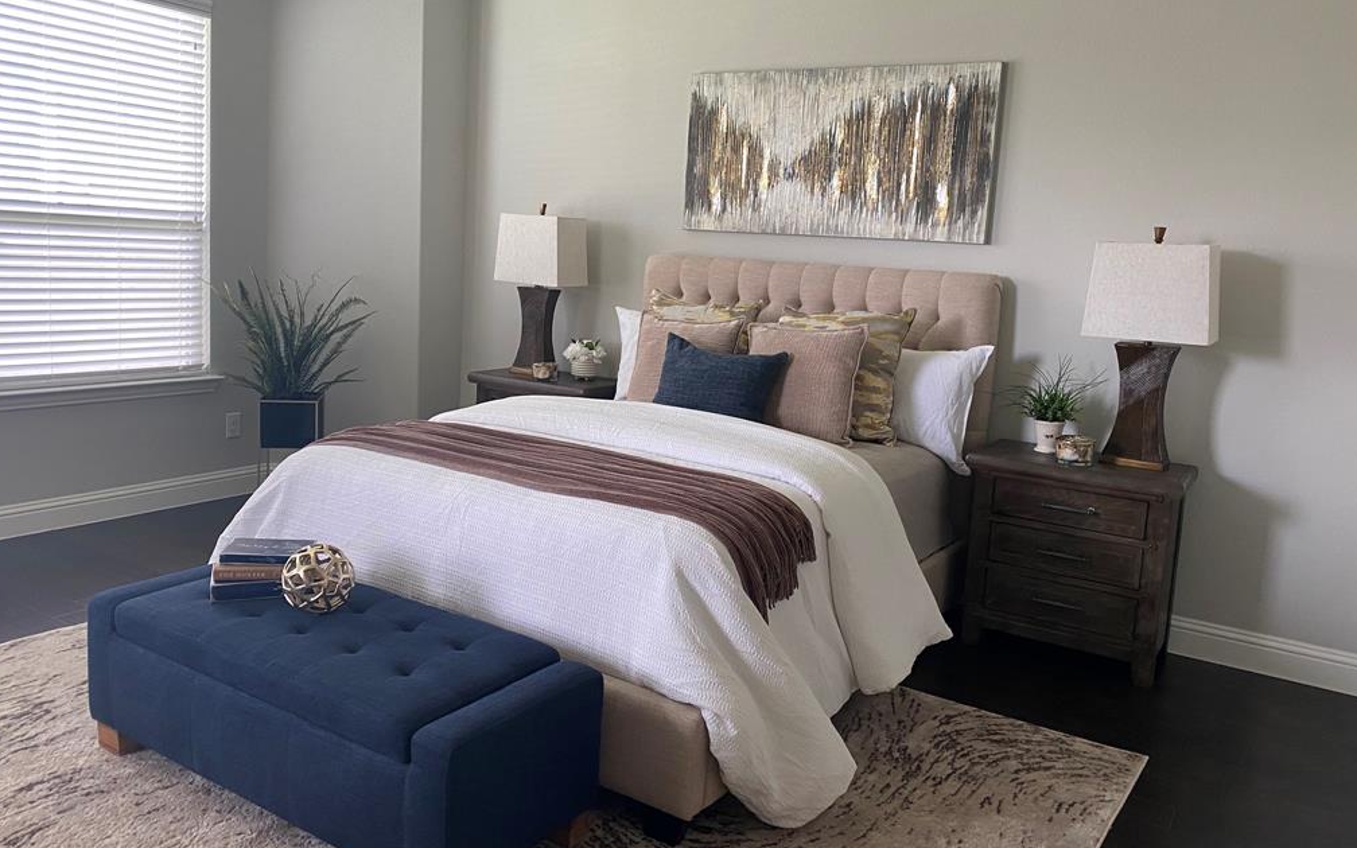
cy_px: 363
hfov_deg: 66.5
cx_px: 676
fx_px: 1036
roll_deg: -2.6
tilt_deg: -8.3
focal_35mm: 28
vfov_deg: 44.4
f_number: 1.8
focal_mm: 4.25
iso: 100
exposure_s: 1/60
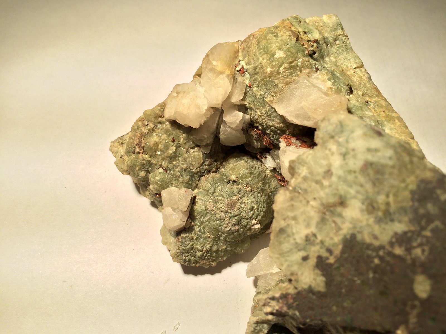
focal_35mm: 29
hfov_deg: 61.7
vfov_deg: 48.2
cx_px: 223
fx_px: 374
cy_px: 167
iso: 40
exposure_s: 1/120
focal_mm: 4.15
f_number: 2.2
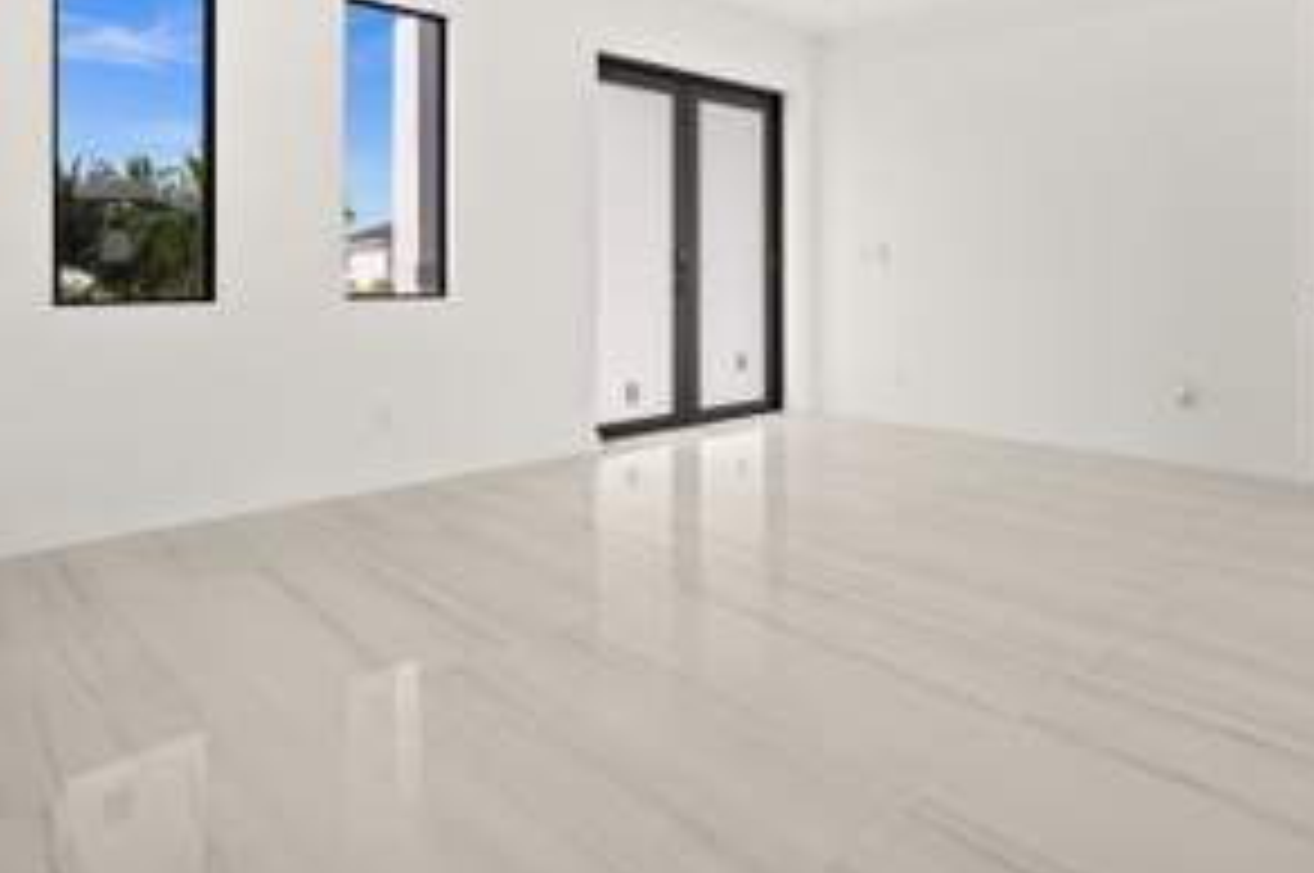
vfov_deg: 53.7
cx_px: 716
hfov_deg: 76.0
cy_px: 277
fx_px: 839
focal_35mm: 23
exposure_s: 1/25
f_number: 8
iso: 400
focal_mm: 14
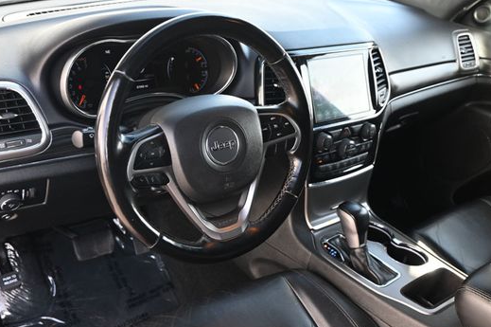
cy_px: 172
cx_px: 237
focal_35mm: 38
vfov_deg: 35.0
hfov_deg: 50.8
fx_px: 517
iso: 500
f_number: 3.8
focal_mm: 20.5
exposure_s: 1/125
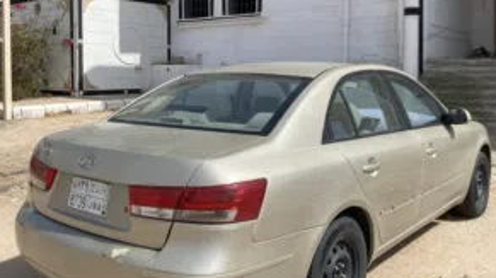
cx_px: 254
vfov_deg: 30.0
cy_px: 84
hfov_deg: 51.6
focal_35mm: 39
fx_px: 512
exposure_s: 1/3984
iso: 32
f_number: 1.8
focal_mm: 4.25
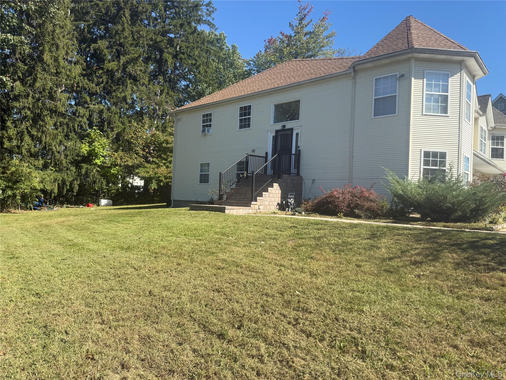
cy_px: 190
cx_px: 253
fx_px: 351
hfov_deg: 71.6
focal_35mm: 24
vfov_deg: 56.8
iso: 80
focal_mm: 6.76
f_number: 1.78
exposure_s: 1/2169
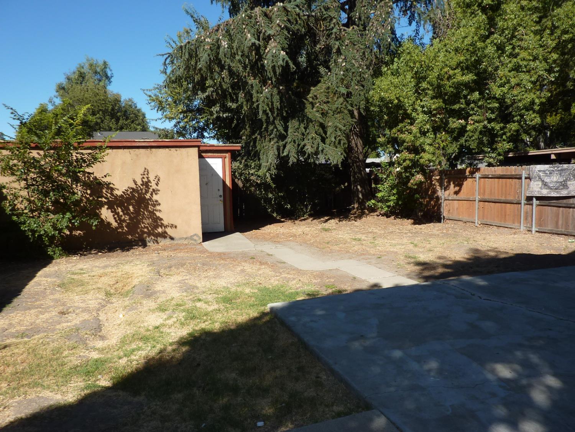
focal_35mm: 25
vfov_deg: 54.9
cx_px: 288
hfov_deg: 69.4
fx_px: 415
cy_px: 216
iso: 80
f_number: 4
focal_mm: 4.1
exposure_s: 1/500
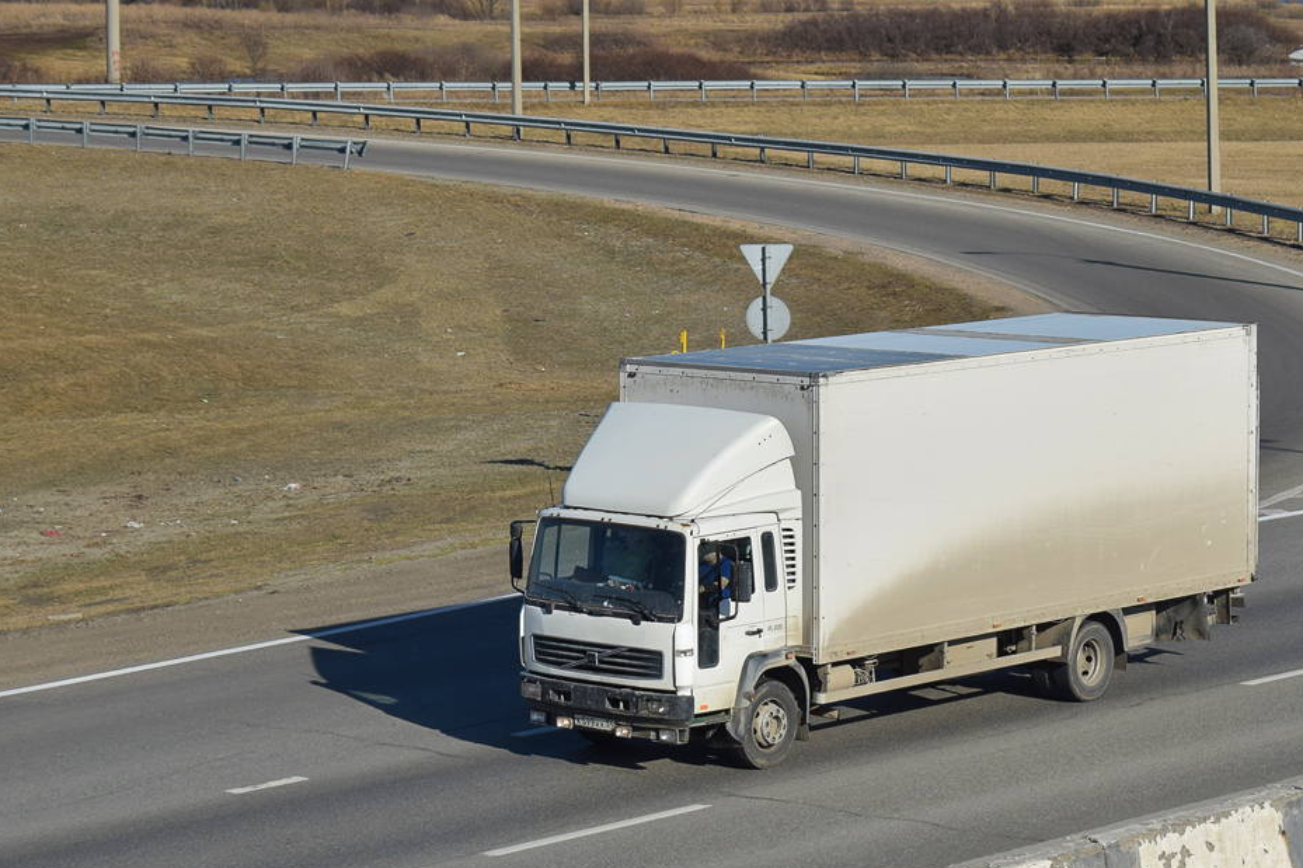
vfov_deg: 14.7
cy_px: 393
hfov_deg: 21.9
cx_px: 836
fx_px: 3365
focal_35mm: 93
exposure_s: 1/1250
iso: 200
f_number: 8
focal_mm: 48
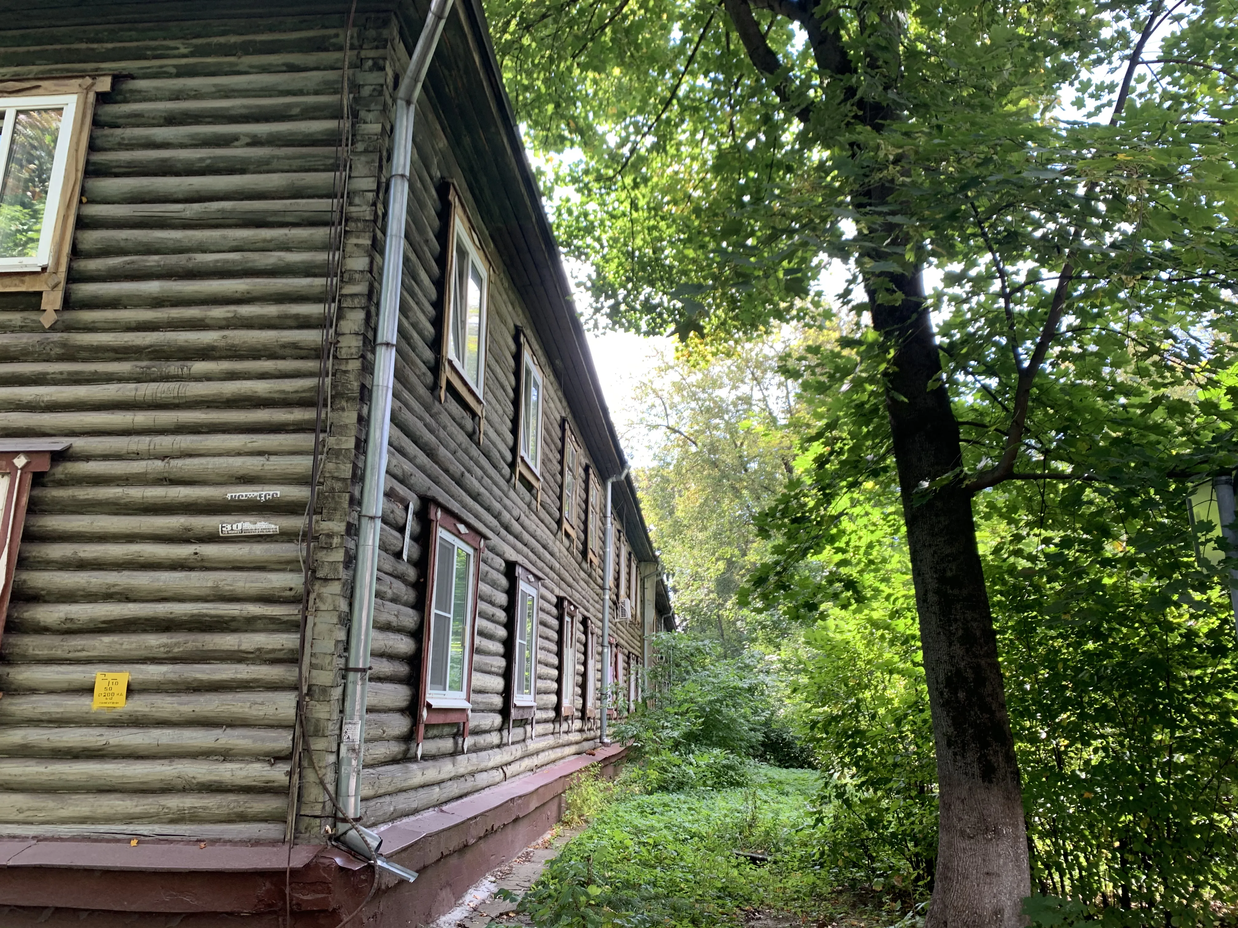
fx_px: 930
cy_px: 464
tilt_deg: +15.7
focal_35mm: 26
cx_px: 619
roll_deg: +0.6
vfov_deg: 53.1
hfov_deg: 67.3
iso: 32
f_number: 1.8
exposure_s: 1/122
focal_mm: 4.25
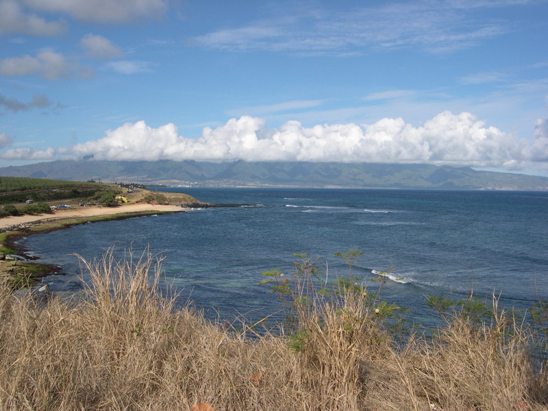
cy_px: 206
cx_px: 274
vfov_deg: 37.7
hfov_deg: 49.0
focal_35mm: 38
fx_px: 602
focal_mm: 8
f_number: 7.6
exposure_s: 1/374
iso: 100
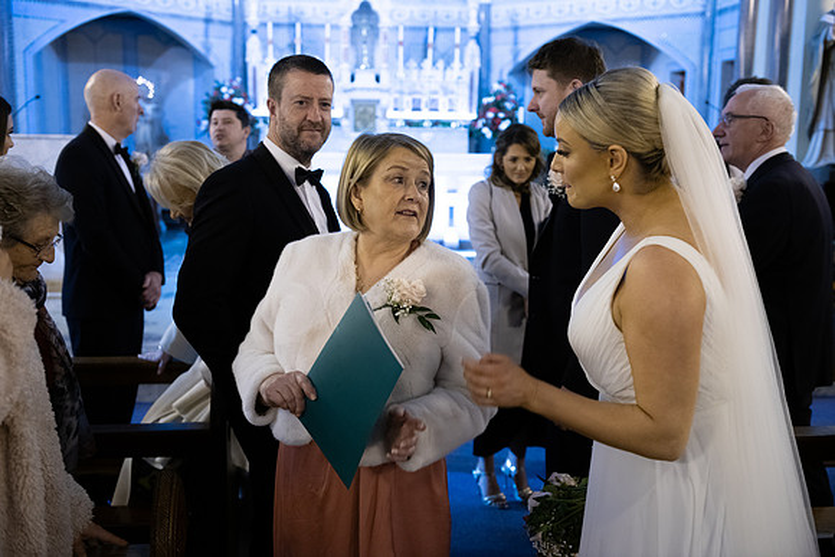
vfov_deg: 33.4
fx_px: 928
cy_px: 278
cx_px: 418
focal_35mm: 40
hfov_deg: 48.4
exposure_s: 1/160
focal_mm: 40
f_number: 3.5
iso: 1250
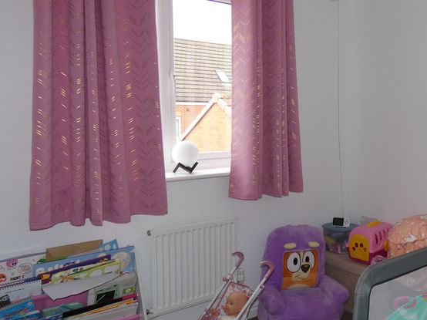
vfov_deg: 38.6
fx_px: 456
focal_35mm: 37
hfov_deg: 48.2
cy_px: 160
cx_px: 321
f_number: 2.8
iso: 80
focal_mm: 3.6
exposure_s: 1/60
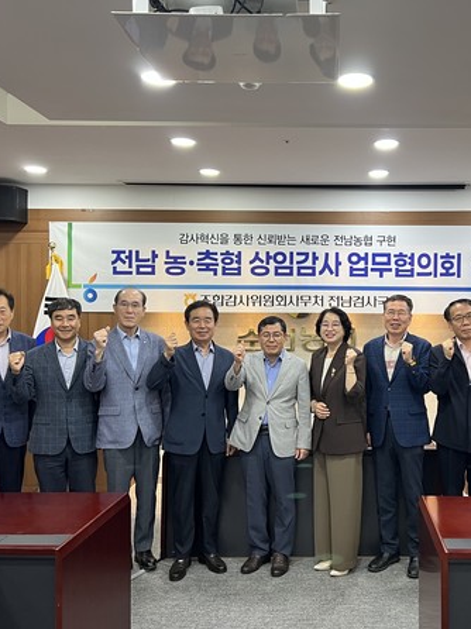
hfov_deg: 39.8
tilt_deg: -0.3
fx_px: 636
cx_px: 338
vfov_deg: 52.7
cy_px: 314
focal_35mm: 35
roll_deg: +0.6
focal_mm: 5.7
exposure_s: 1/60
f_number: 1.5
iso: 160
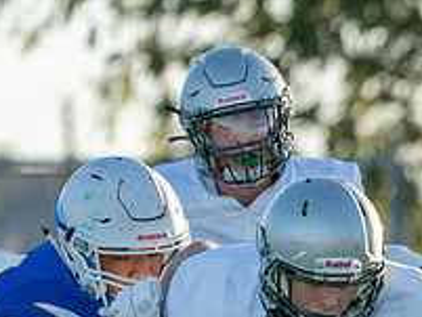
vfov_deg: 1.2
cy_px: 406
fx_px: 15297
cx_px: 607
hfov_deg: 1.6
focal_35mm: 1254
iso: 500
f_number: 5.6
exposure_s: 1/1250
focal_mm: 355
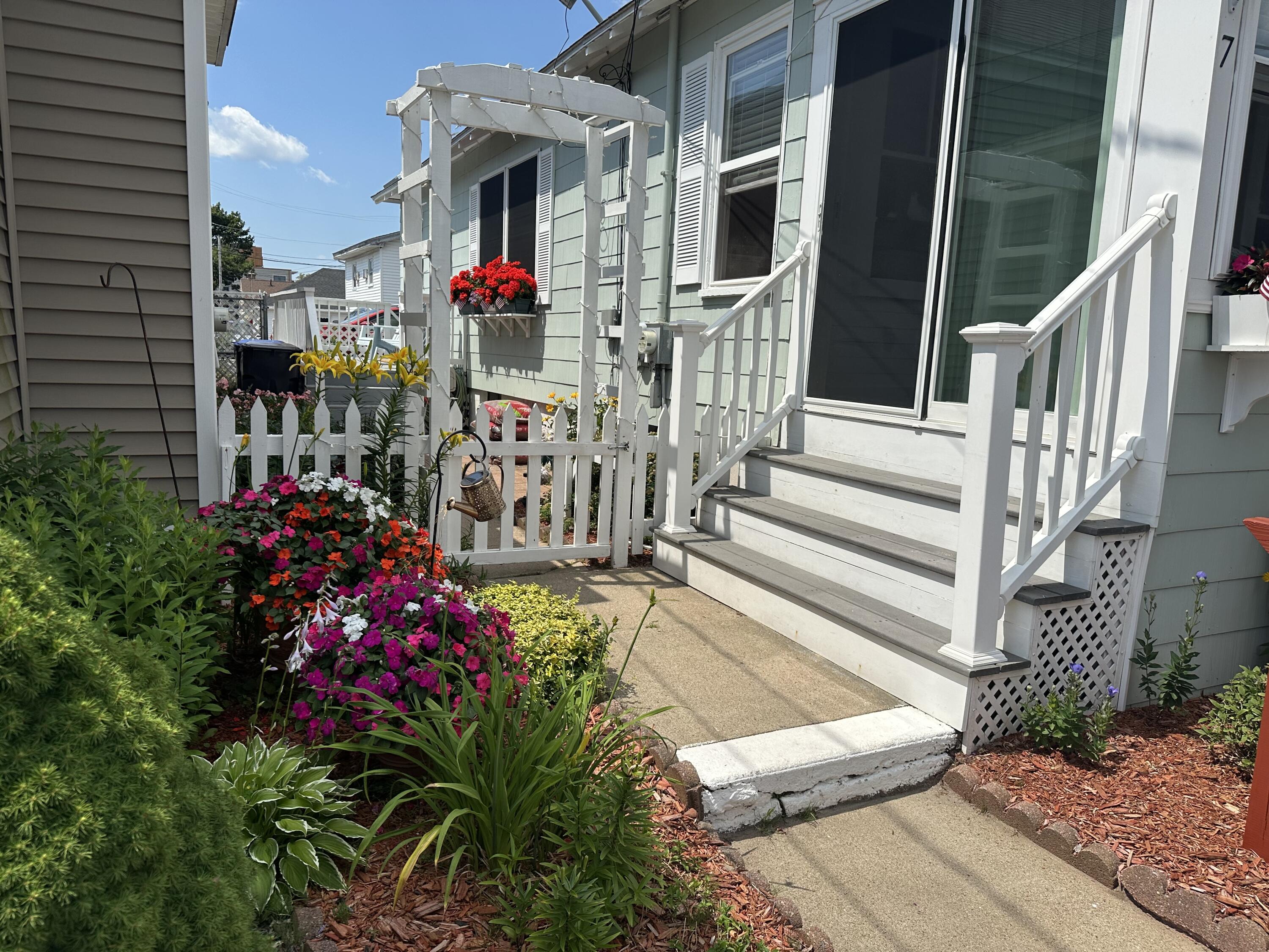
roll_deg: -2.4
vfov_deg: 56.8
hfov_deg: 71.6
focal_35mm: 24
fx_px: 880
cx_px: 634
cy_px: 476
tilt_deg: -8.6
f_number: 1.78
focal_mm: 6.86
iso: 80
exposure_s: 1/7042
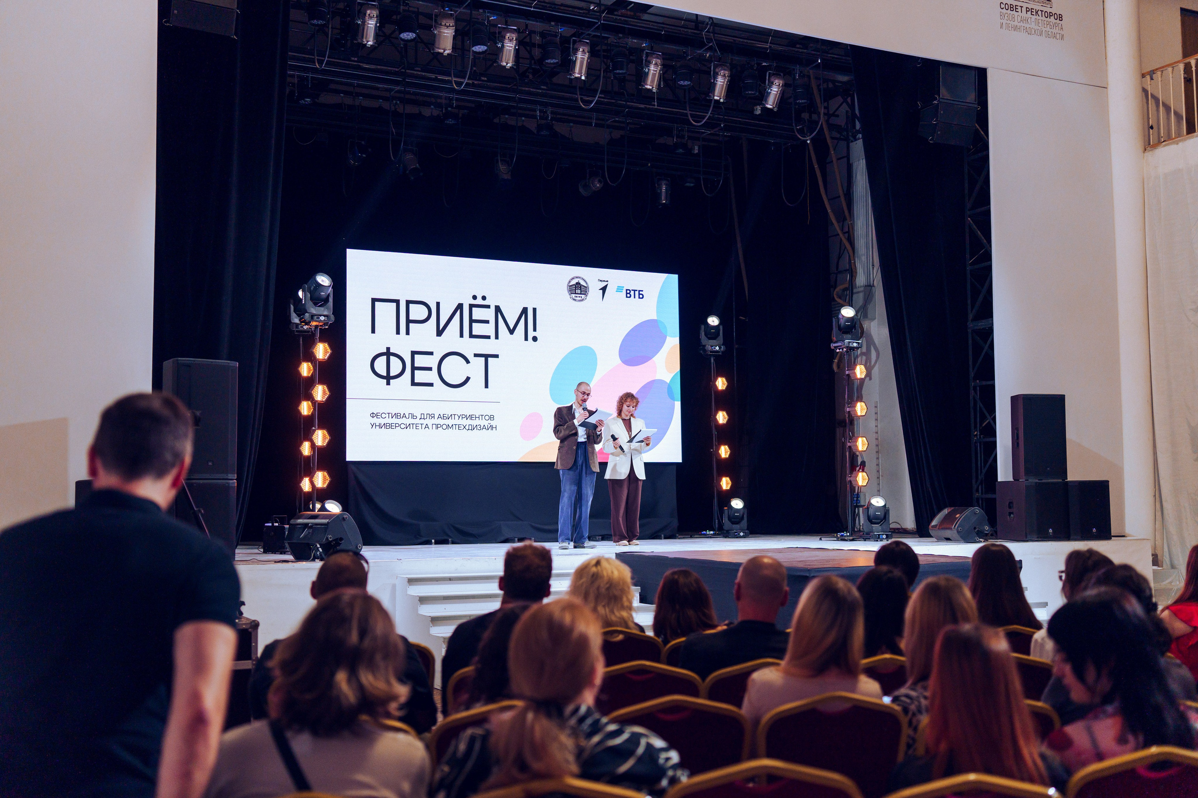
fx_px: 1263
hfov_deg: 50.7
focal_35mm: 38
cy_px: 399
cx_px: 599
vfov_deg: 35.1
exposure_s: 1/200
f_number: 2
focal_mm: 37
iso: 320
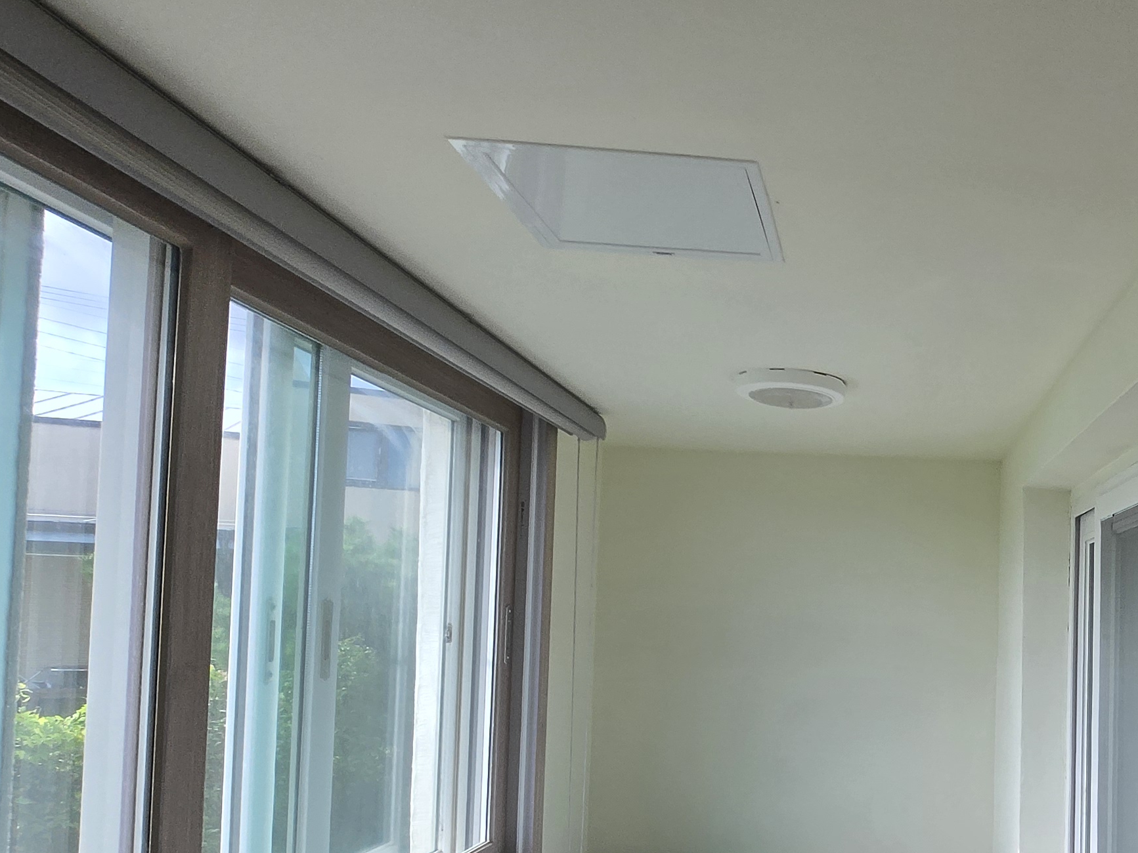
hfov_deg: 52.2
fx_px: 986
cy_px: 581
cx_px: 1038
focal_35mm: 30
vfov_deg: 45.9
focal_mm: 1.7
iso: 64
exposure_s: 1/359
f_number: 2.2
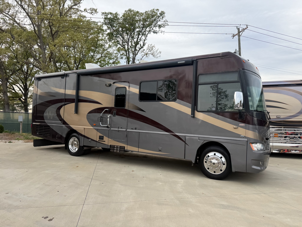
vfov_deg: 56.8
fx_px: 209
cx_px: 151
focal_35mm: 24
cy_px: 114
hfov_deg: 71.6
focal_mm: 6.76
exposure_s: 1/722
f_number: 1.78
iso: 80
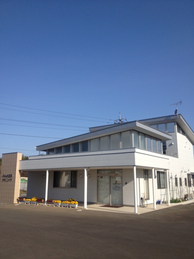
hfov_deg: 40.7
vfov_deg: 52.6
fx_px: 262
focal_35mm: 35
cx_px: 97
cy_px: 130
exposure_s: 1/2123
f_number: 2.4
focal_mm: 4.28
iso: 50
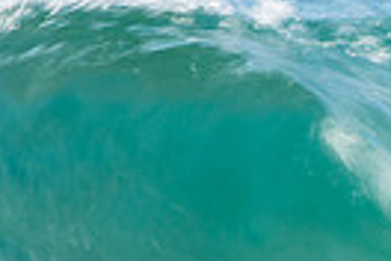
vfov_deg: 0.5
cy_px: 227
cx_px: 812
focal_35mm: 2634
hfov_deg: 0.8
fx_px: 28606
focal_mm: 400
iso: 100
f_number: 18
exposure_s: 1/30
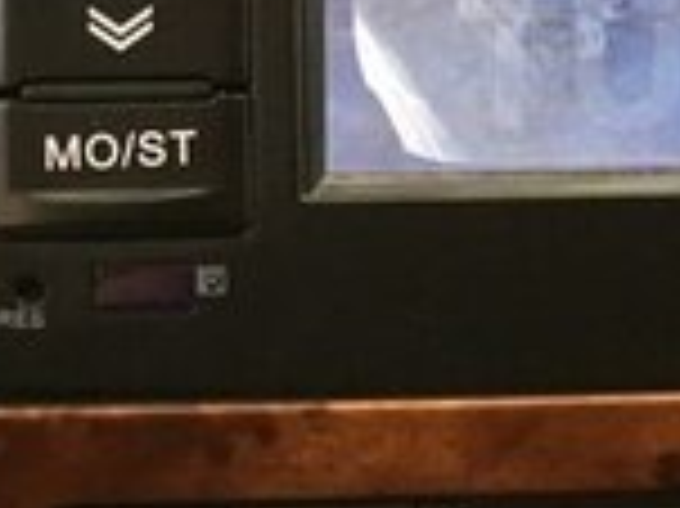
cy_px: 61
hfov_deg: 14.8
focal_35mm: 127
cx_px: 919
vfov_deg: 11.6
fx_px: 2493
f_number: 2.2
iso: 100
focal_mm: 4.15
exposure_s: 1/33
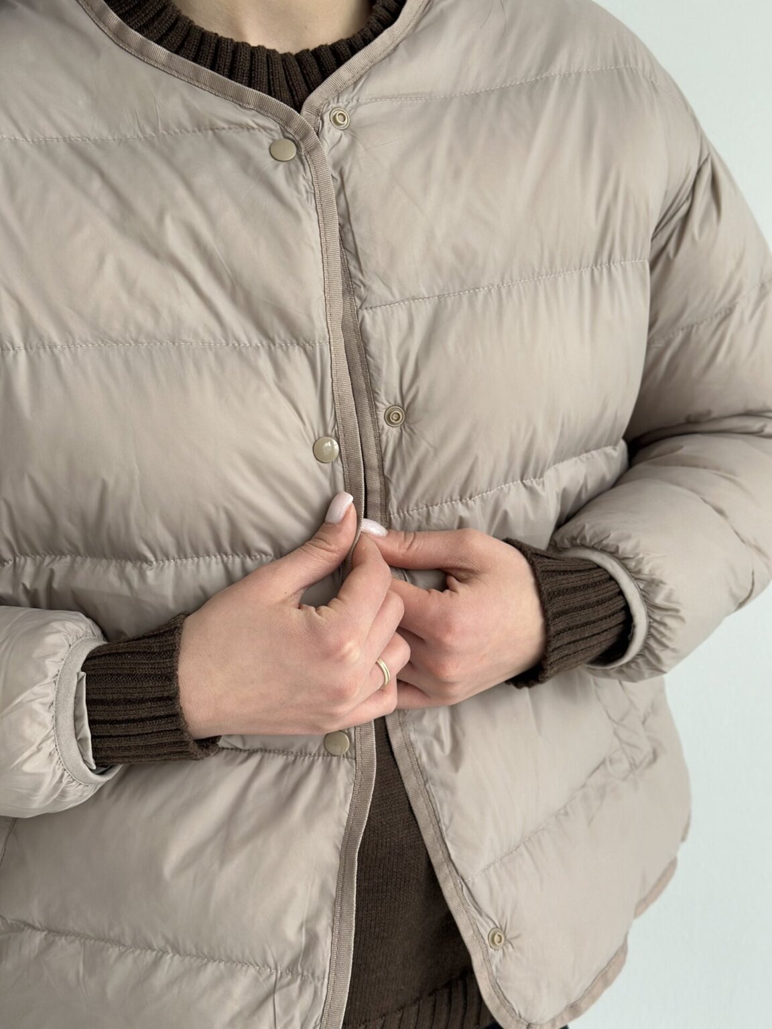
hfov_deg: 30.3
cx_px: 386
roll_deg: +0.4
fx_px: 1427
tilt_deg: -9.6
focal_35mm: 48
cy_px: 514
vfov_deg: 39.7
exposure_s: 1/121
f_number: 1.78
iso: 100
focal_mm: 6.86
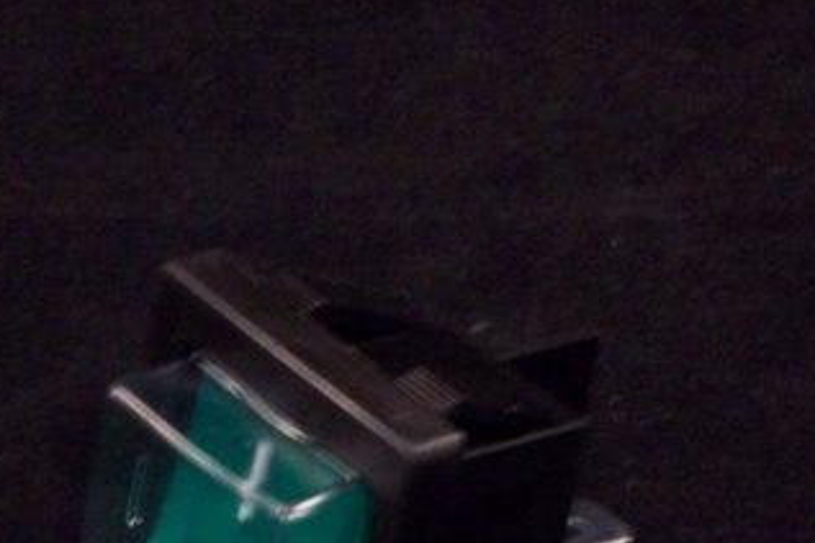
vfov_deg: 5.9
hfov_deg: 8.8
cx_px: 311
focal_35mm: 233
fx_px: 5272
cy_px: 607
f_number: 5.2
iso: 200
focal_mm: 18.6
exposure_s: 1/8
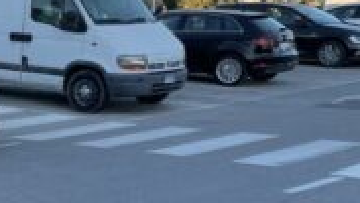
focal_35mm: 104
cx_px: -212
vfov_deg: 11.7
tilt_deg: -7.2
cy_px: 114
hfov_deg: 17.9
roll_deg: +0.5
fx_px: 994
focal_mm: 5.1
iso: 32
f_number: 1.6
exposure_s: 1/836
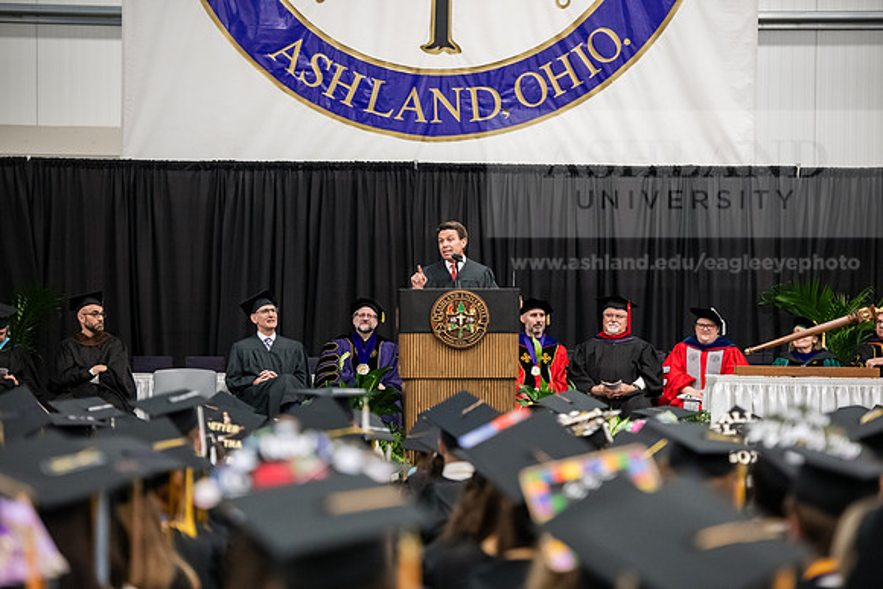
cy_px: 294
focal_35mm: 125
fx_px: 3067
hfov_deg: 16.4
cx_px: 442
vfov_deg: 11.0
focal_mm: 125
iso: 3200
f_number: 3.2
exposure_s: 1/200
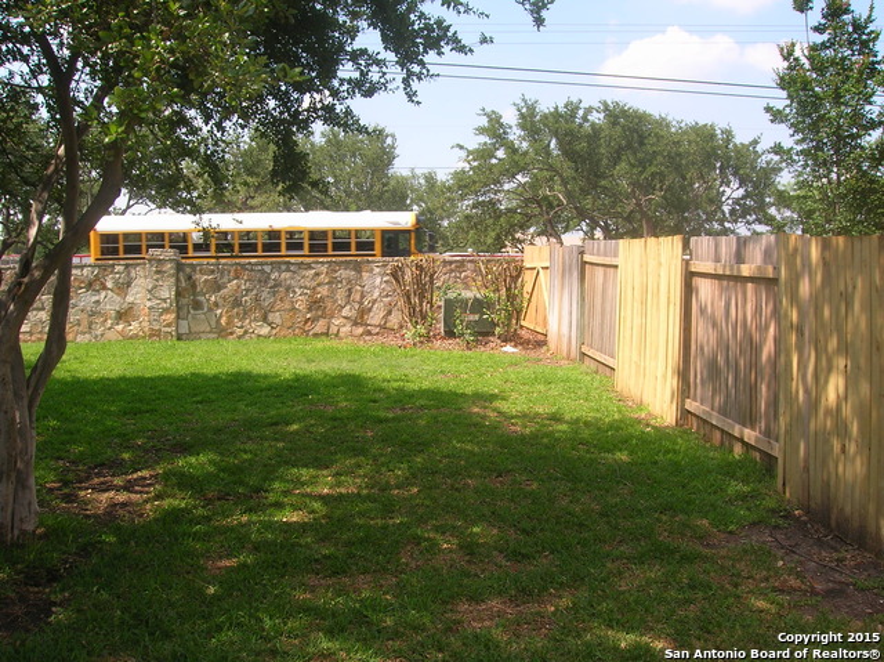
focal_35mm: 34
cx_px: 442
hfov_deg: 54.0
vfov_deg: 41.7
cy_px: 331
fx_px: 868
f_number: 4.9
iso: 50
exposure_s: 1/197
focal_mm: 5.7
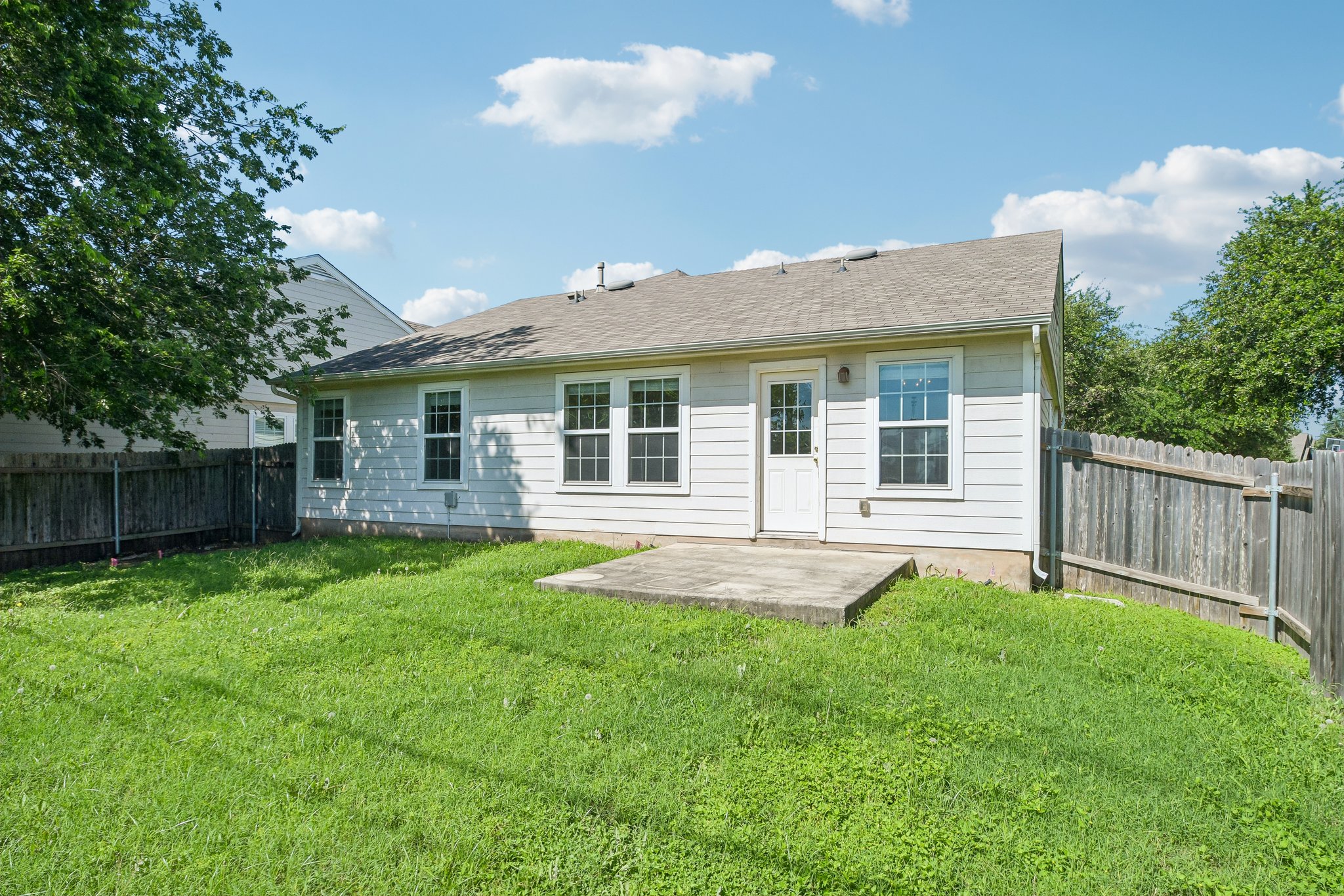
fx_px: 709
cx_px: 672
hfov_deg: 86.9
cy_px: 448
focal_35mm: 19
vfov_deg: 64.5
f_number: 8
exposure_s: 1/1000
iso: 400
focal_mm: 13
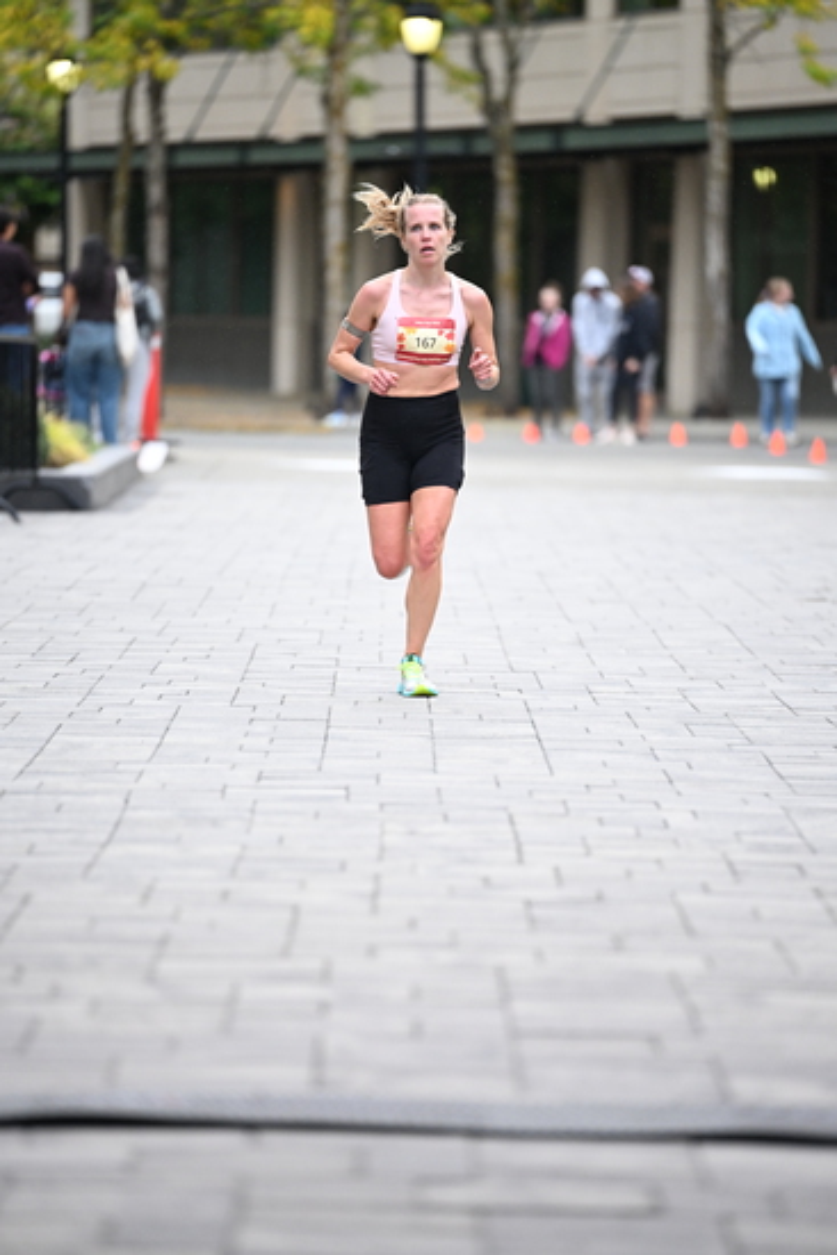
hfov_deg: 6.9
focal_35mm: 200
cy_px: 628
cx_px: 418
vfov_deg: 10.3
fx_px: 6970
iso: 1250
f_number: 2.8
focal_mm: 200
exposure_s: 1/1600
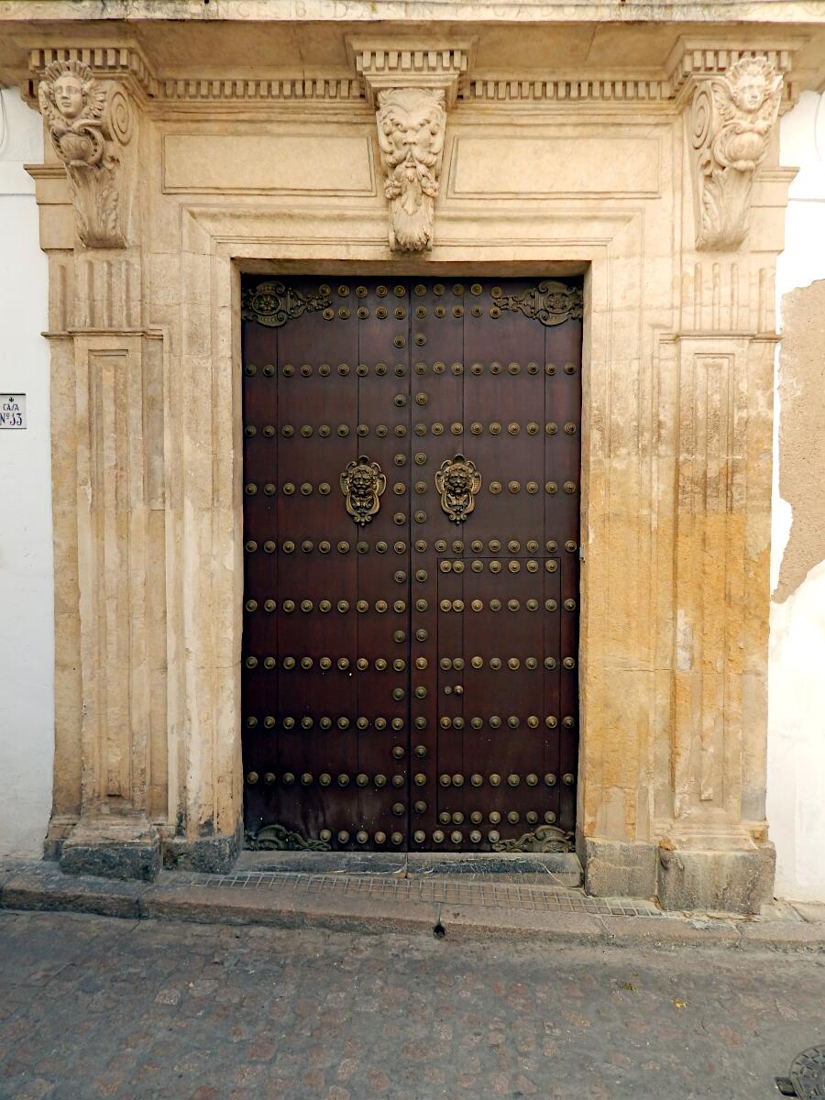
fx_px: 731
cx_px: 412
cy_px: 550
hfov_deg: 58.9
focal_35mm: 23
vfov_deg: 73.9
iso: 125
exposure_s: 1/320
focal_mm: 4
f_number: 3
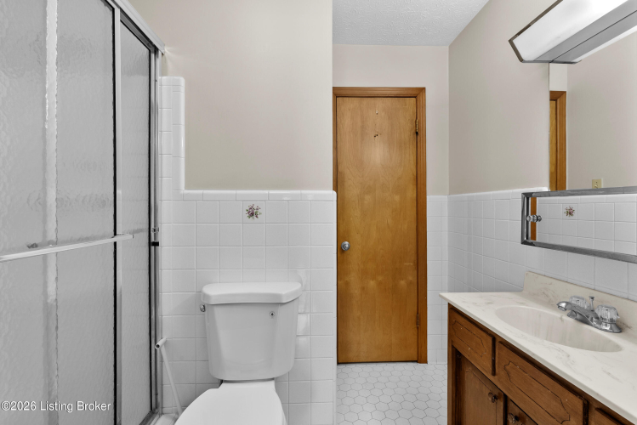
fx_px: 283
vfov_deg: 73.8
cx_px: 318
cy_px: 212
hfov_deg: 96.7
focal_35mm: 16
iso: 400
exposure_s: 1/2
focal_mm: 16
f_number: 11
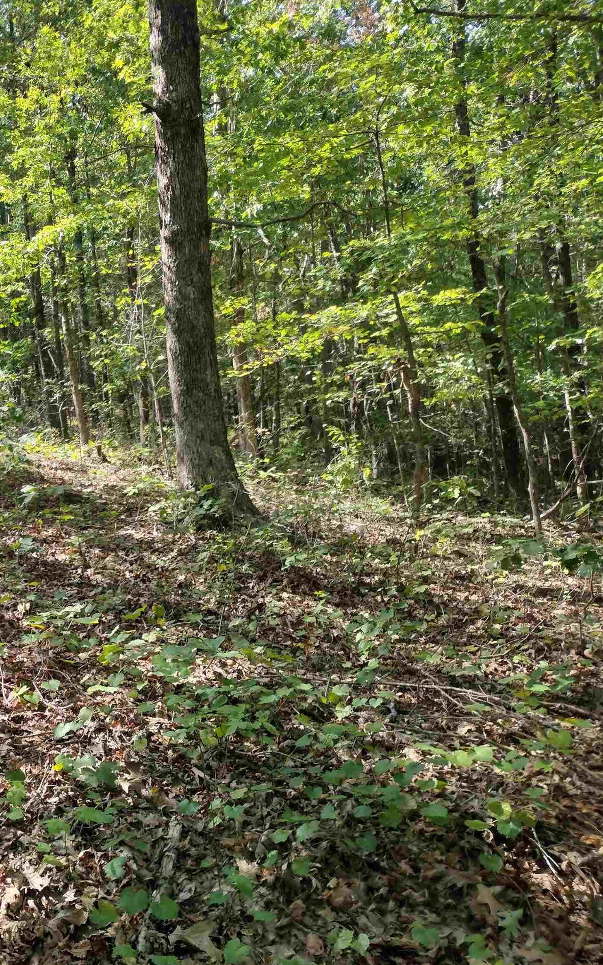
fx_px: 1025
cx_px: -4
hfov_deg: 30.4
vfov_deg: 50.4
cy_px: 477
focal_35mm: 39
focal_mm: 4.71
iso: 100
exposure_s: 1/354
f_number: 1.7
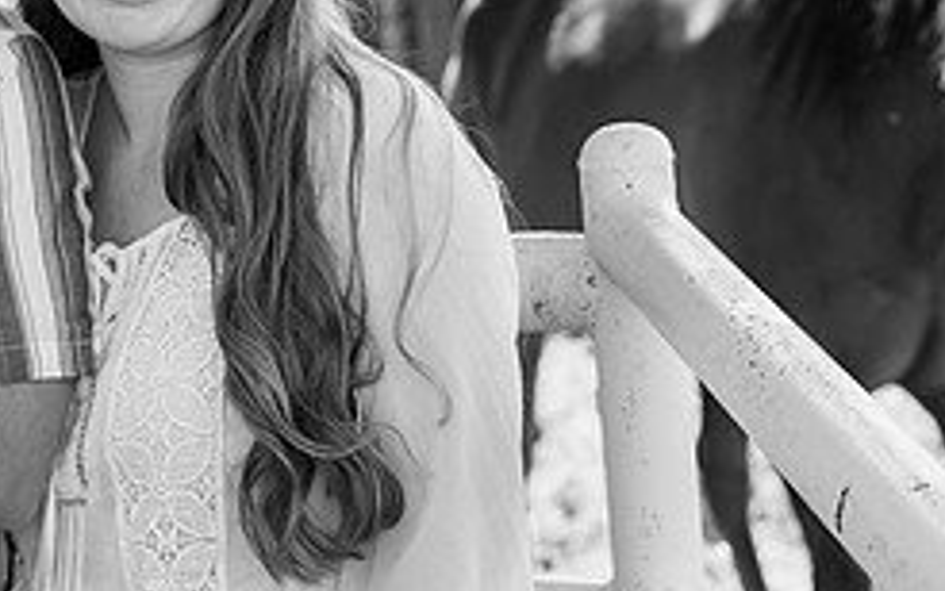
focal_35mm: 168
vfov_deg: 7.8
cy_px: 113
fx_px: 4329
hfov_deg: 12.4
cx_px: 104
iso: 160
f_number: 5
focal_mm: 70
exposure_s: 1/200
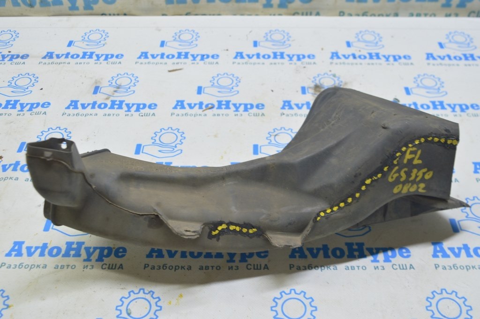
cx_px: 240
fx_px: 540
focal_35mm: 40
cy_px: 160
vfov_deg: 33.0
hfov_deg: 48.0
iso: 400
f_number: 5.6
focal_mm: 27
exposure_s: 1/20
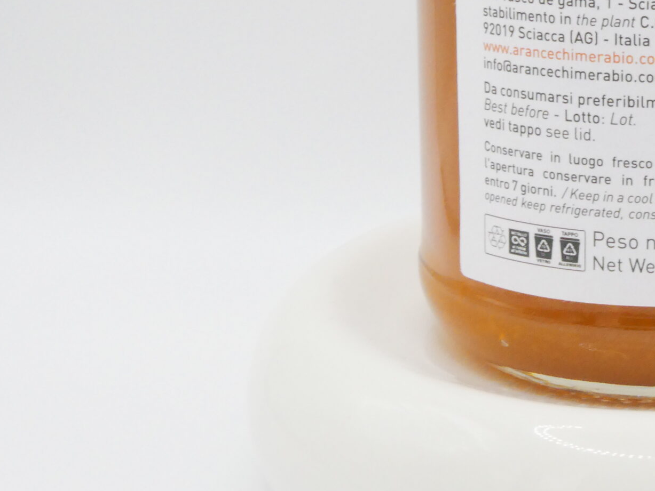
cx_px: 670
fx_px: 1382
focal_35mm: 73
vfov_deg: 20.1
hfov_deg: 25.2
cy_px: 134
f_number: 7.1
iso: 125
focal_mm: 6.3
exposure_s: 1/80
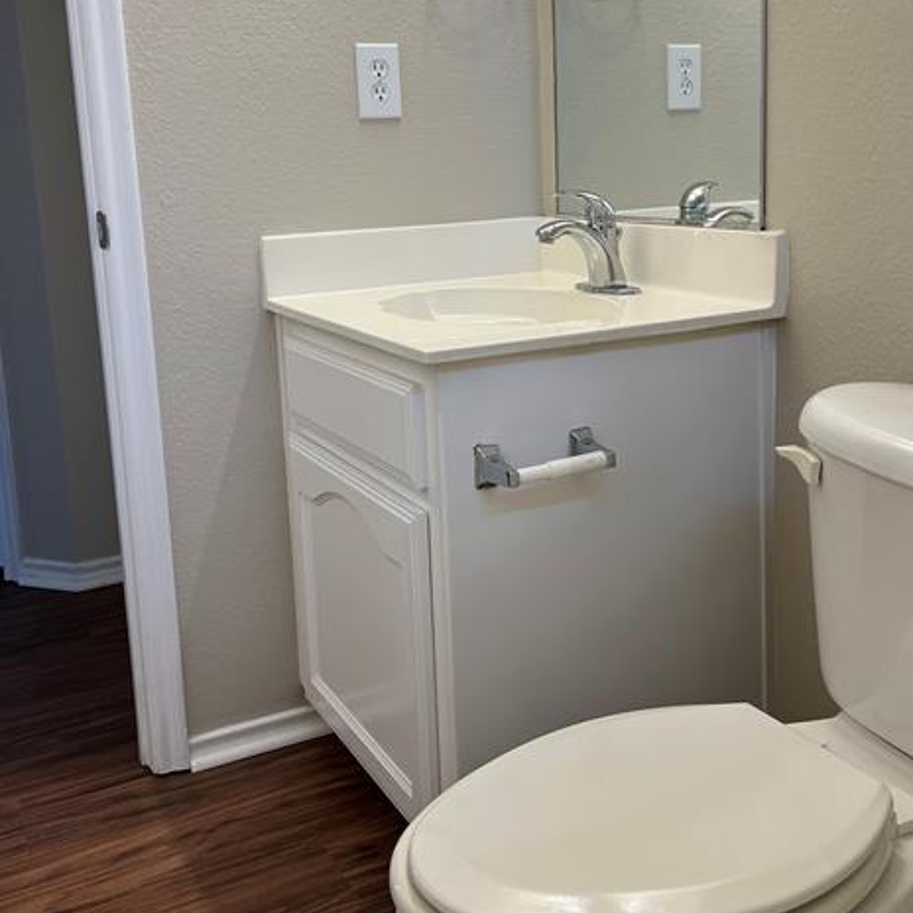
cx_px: 472
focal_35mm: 38
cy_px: 350
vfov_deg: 43.6
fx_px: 1134
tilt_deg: -10.6
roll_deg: +2.4
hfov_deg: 43.9
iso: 80
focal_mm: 5.7
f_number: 1.5
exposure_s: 1/120
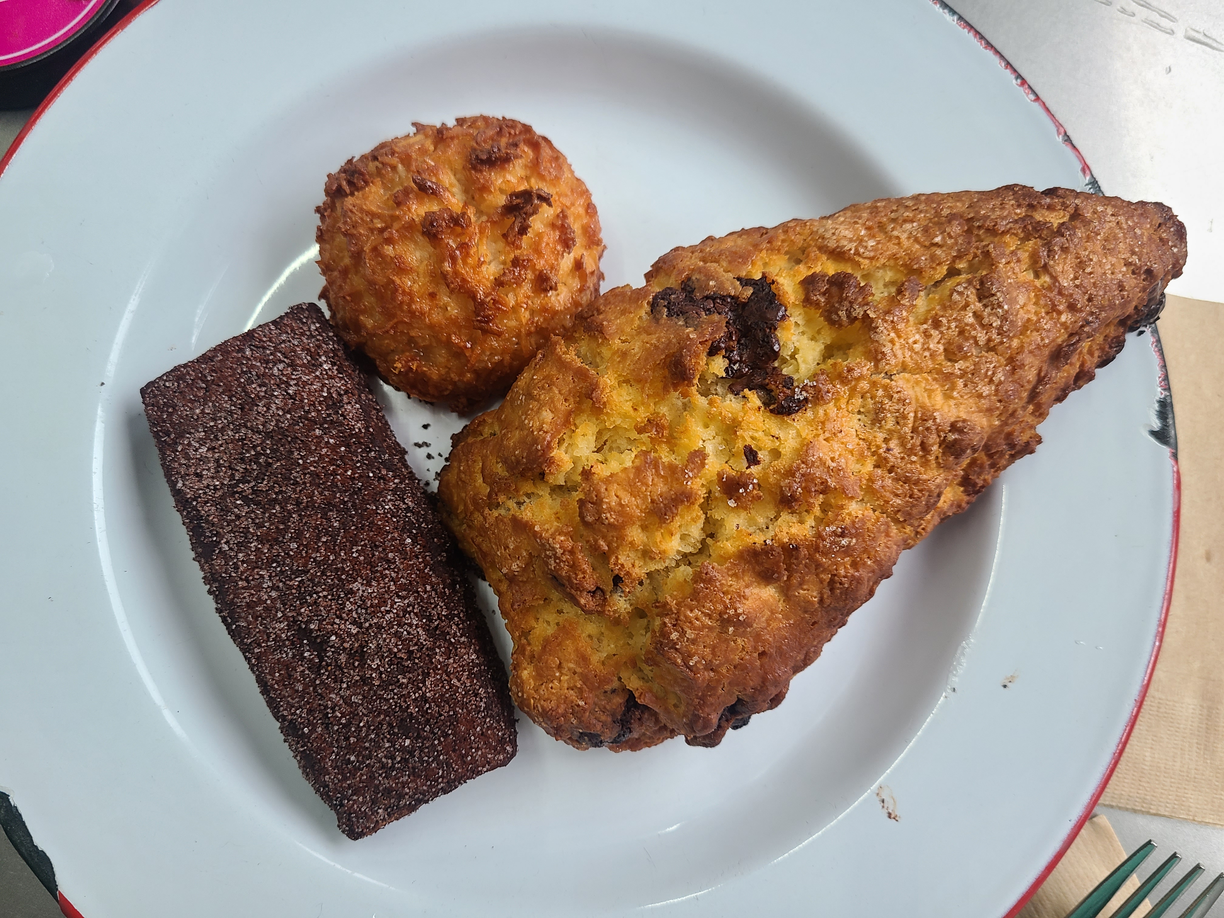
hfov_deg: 67.3
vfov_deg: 53.1
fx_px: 919
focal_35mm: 26
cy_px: 459
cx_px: 612
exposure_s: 1/59
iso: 50
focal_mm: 5.4
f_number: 1.8
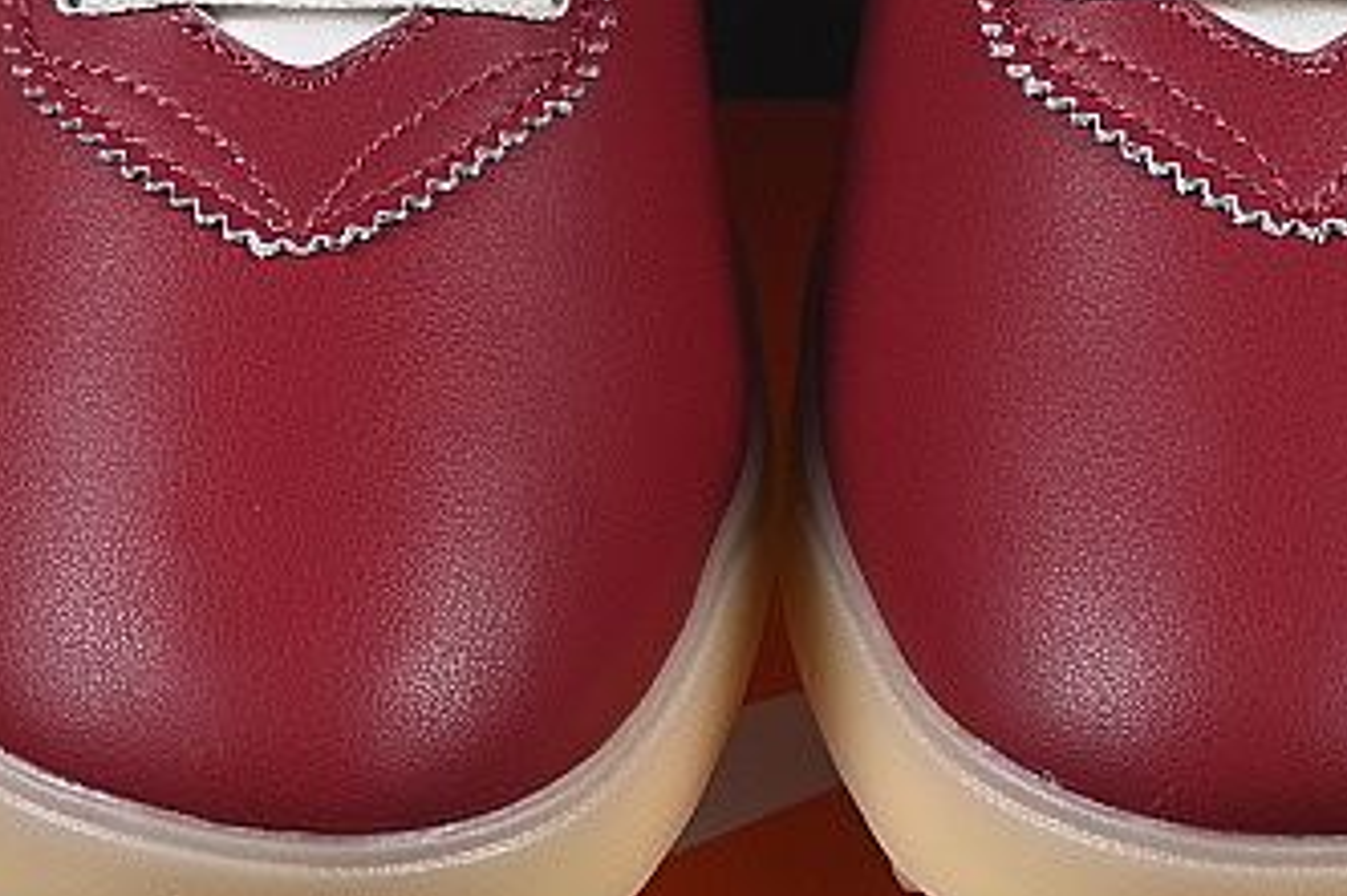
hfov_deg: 8.4
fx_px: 9125
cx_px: 811
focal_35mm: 244
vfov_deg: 5.6
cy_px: 122
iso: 160
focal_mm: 50
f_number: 8
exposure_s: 1/80
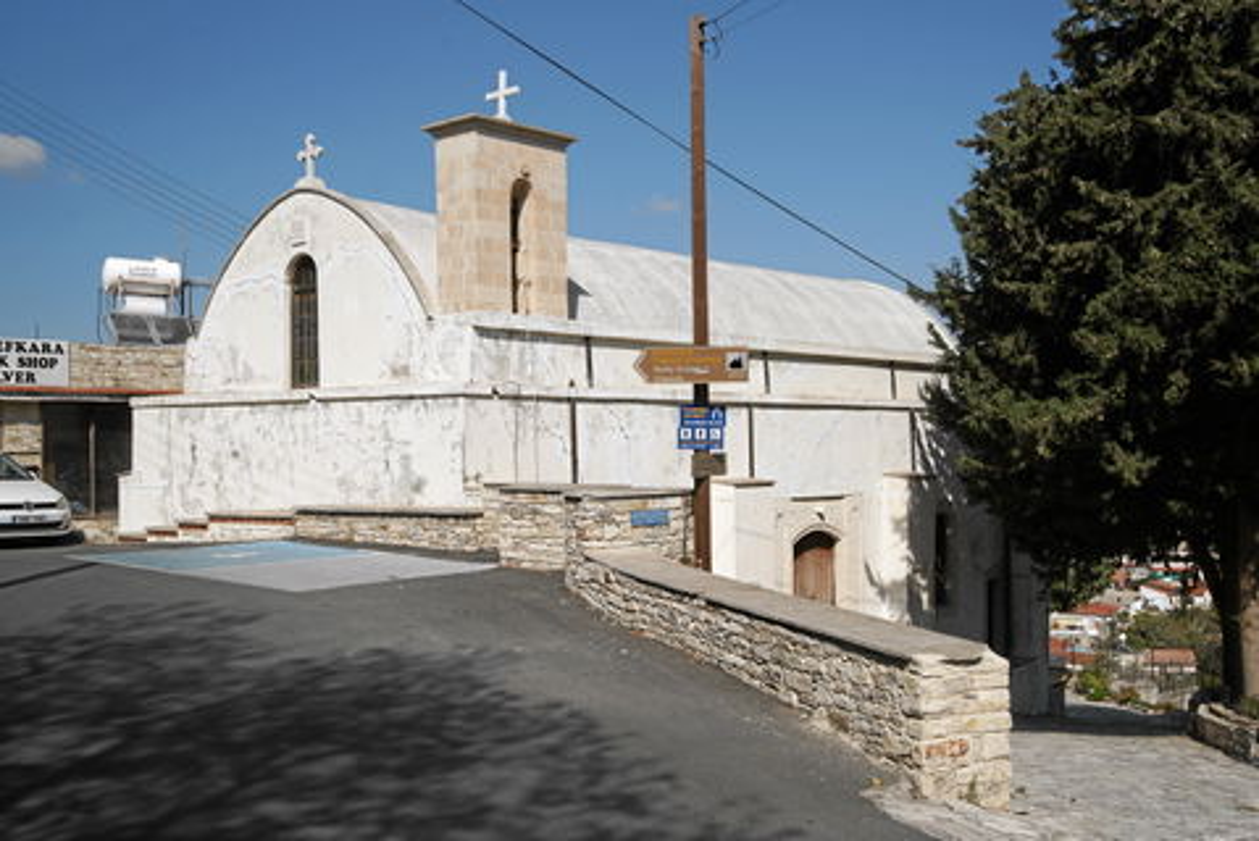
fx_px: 1225
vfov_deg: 37.9
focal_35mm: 35
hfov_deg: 54.4
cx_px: 630
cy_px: 420
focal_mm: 35
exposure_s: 1/800
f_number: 10
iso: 200
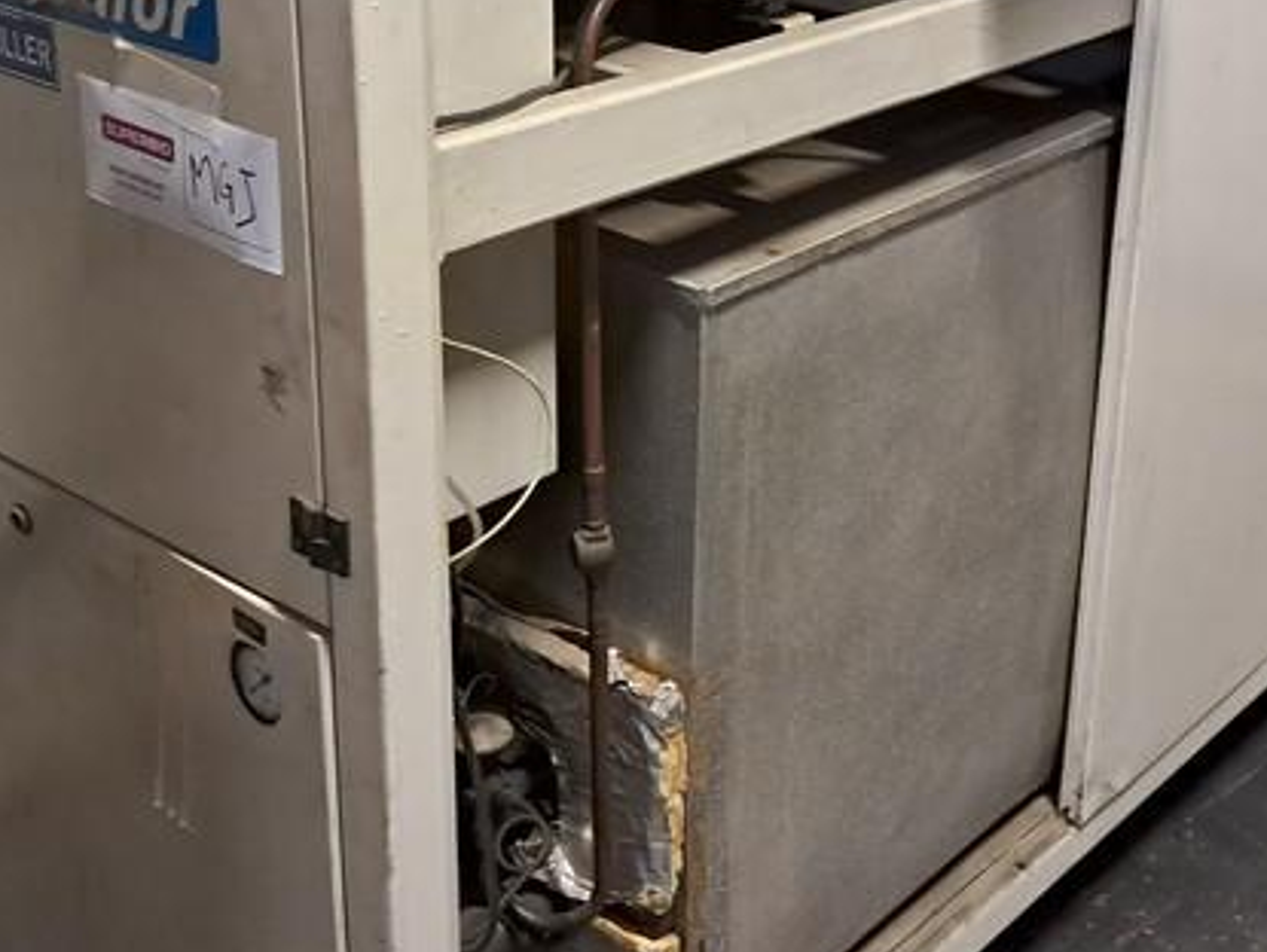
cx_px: 623
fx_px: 1905
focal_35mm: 52
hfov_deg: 36.8
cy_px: 244
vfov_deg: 27.7
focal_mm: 4
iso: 1000
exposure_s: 1/20
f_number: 1.8
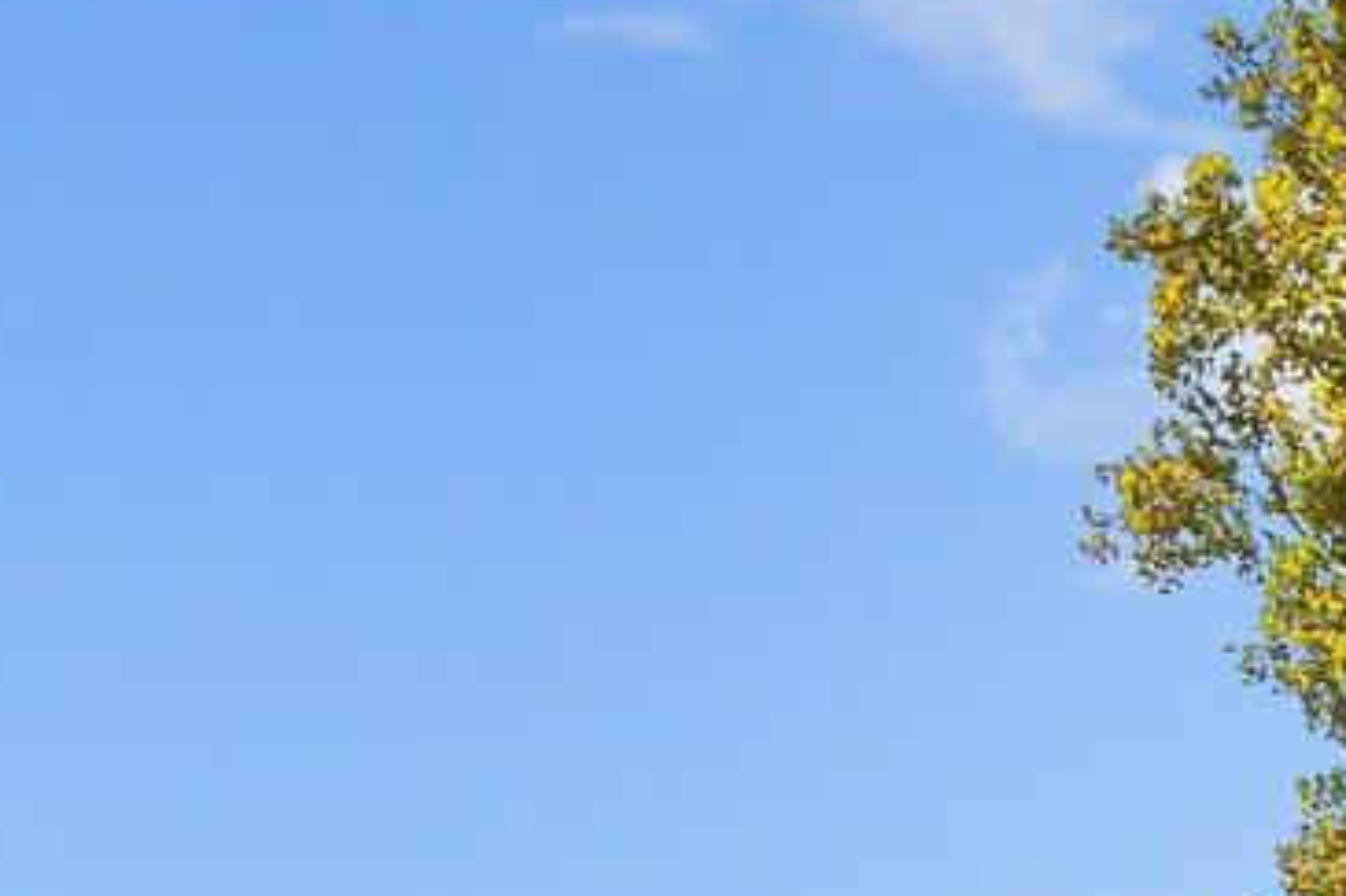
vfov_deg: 9.6
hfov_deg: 11.6
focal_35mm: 129
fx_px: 4821
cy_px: 1989
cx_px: 3662
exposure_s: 1/500
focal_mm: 23
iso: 100
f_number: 5
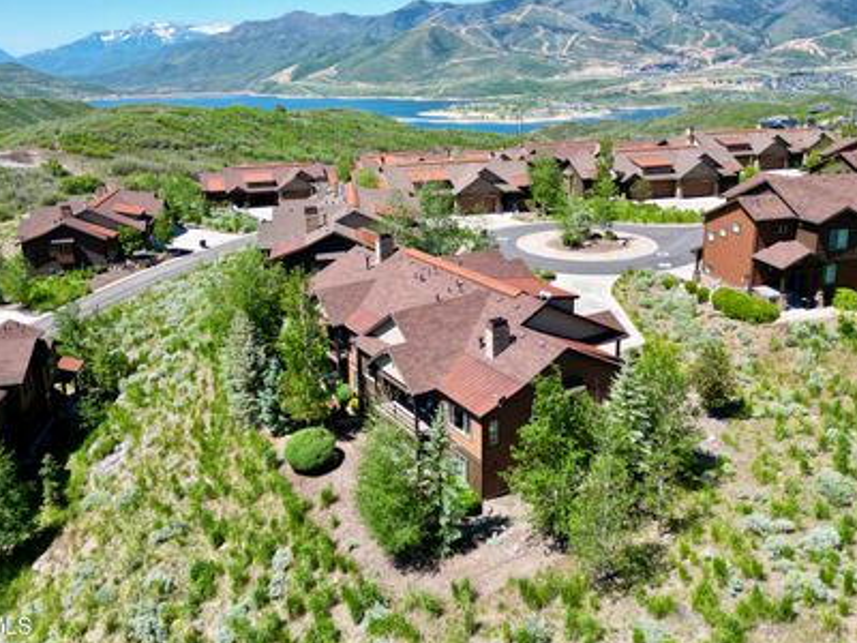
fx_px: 743
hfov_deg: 60.0
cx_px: 416
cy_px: 260
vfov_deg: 46.6
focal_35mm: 30
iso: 110
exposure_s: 1/2000
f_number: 1.7
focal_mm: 6.72
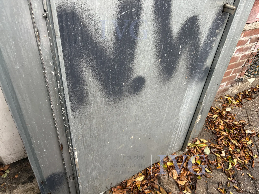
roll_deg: -7.0
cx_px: 130
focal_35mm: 26
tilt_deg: -43.2
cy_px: 97
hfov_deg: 67.3
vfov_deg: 53.1
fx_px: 195
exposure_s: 1/230
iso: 100
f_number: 1.6
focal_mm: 5.96
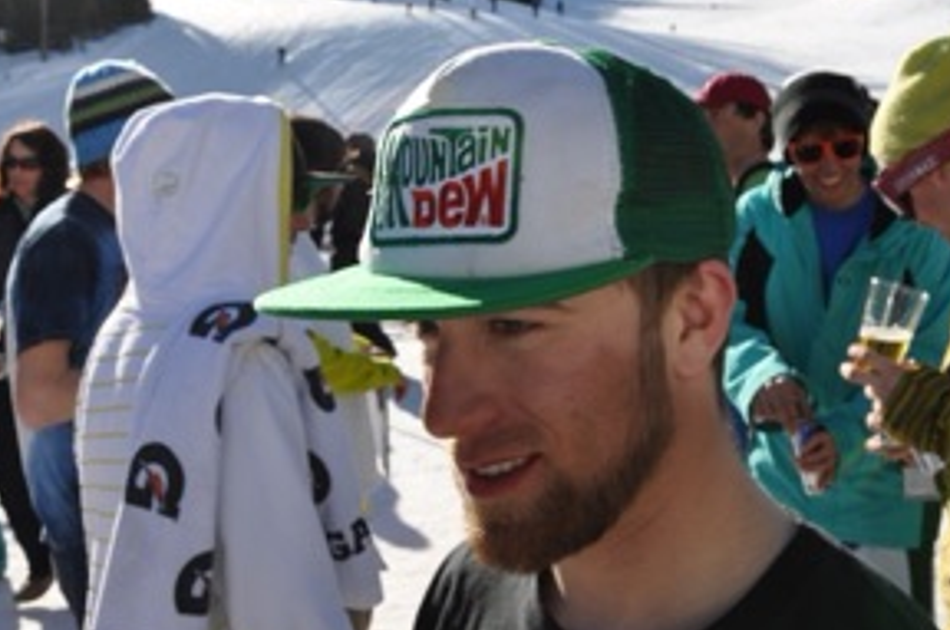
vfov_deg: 24.4
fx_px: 1449
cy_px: 193
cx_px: 571
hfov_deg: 36.2
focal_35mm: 55
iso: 200
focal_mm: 22
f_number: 10
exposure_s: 1/400
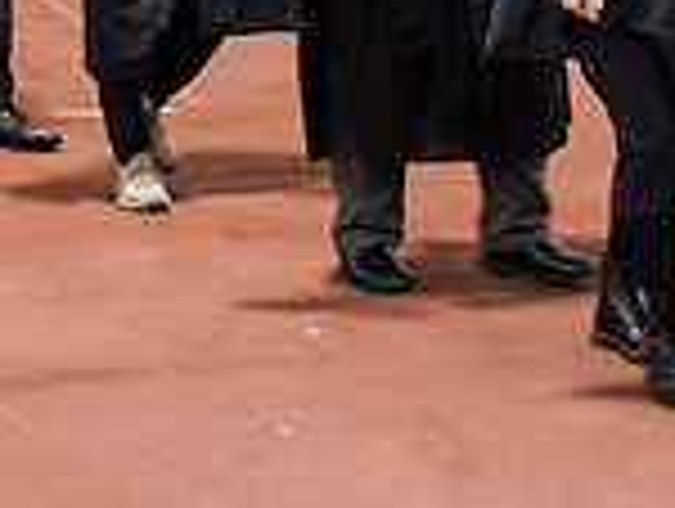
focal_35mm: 141
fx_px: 2754
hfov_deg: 13.5
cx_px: 868
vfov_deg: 10.4
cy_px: -92
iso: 2000
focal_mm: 38
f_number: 5.6
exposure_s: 1/50
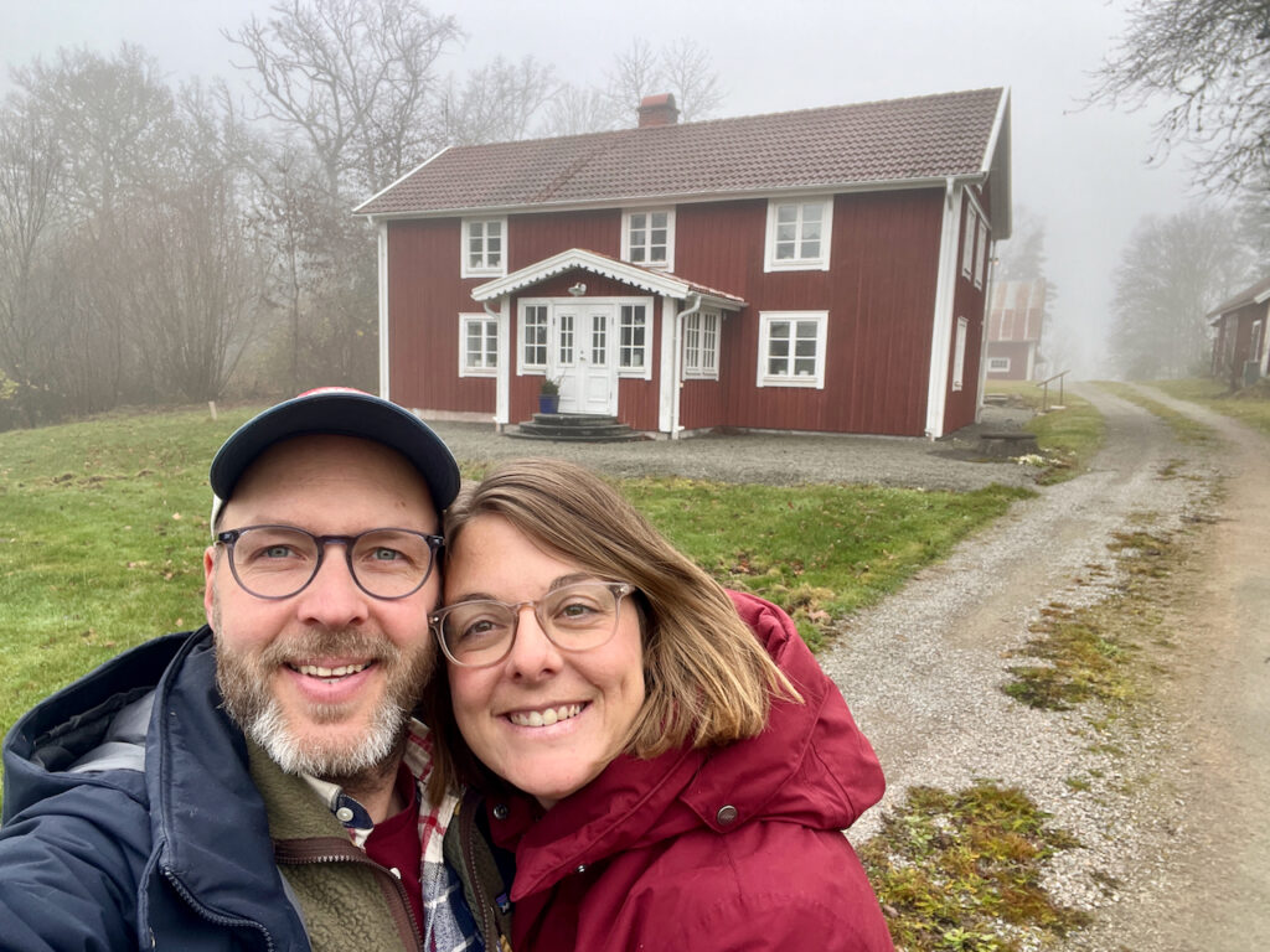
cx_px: 635
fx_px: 844
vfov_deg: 58.9
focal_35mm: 23
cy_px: 476
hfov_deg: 73.9
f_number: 2.2
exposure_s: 1/121
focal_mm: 2.71
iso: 50
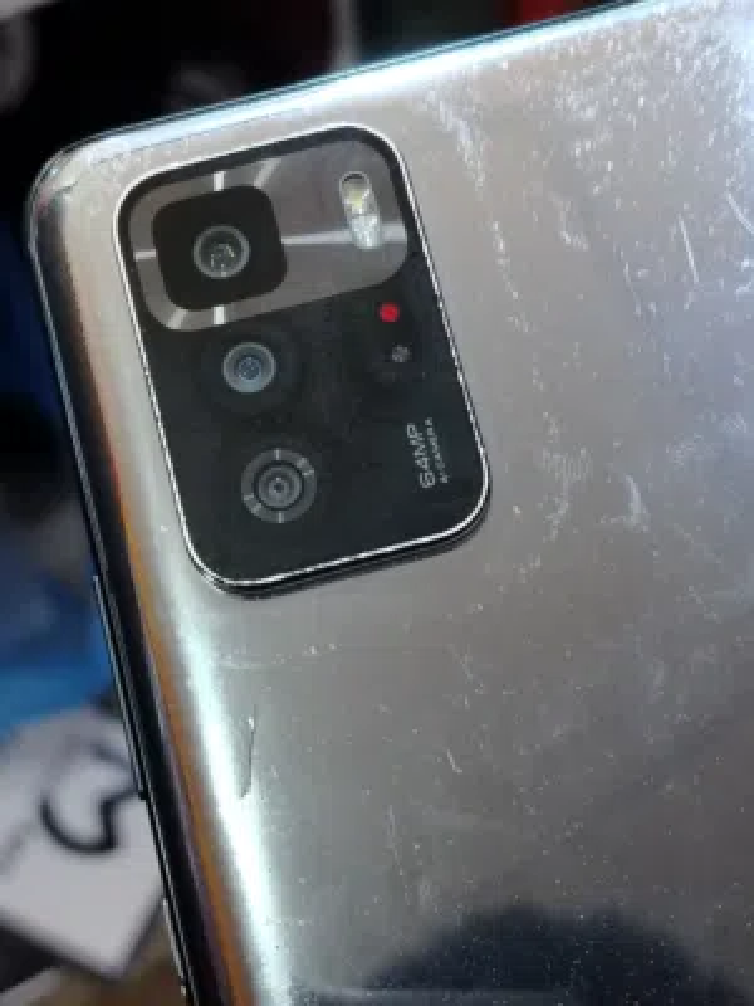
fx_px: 2062
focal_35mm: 71
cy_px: 503
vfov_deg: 27.4
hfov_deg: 20.7
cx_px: 377
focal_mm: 5.25
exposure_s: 1/60
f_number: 1.75
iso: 584
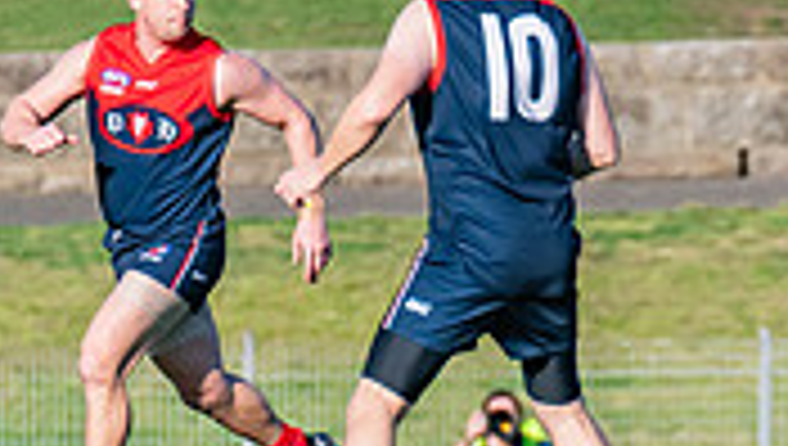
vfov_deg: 0.8
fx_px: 33164
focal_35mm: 1585
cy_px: 356
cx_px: 1161
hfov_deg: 1.4
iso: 800
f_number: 8
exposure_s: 1/1600
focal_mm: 420
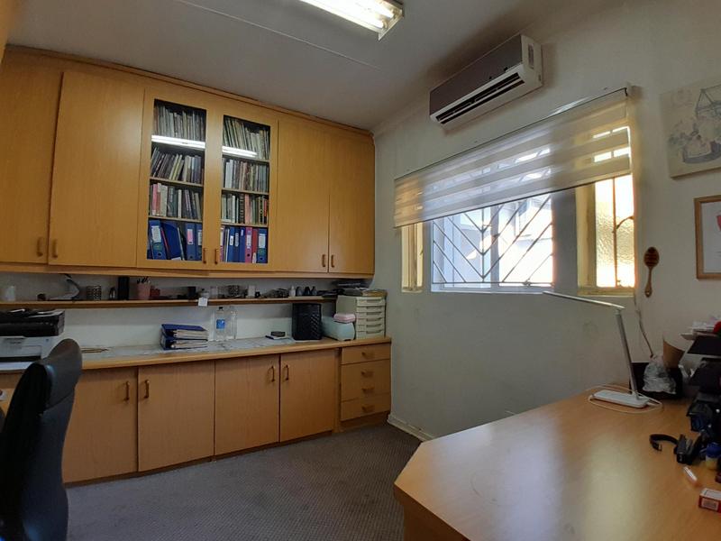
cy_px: 270
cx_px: 360
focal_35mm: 17
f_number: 2.2
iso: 100
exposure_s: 1/50
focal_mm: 1.46
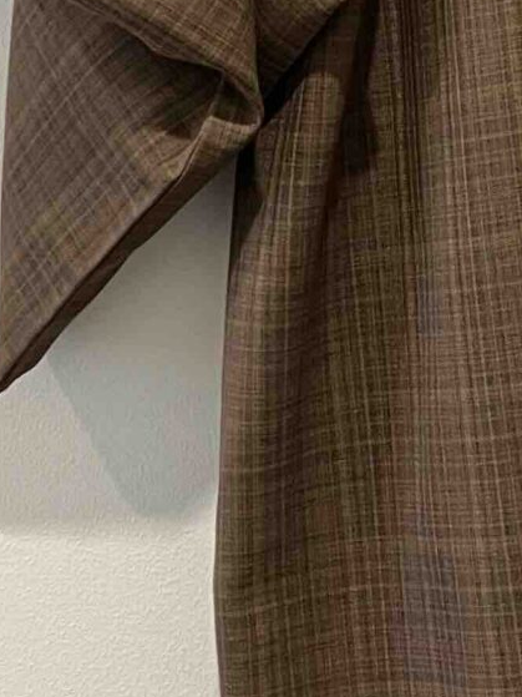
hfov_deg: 11.9
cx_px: 802
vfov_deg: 15.8
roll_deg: +0.6
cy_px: -193
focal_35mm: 119
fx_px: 2394
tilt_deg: -1.9
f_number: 1.5
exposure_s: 1/50
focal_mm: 5.7
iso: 200
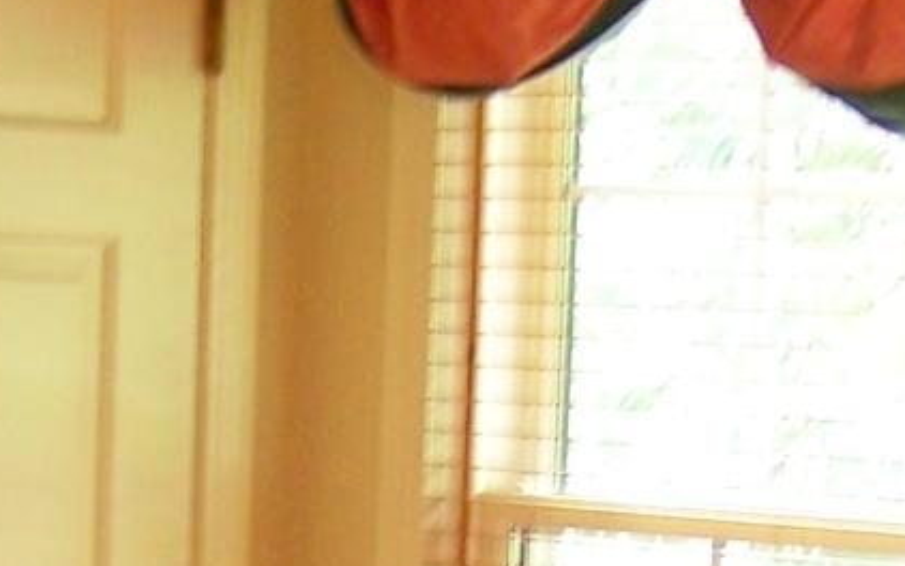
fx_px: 4712
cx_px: 324
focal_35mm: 191
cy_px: 1295
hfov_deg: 11.0
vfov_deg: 6.6
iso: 64
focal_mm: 6.3
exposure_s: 1/3.2
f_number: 2.8
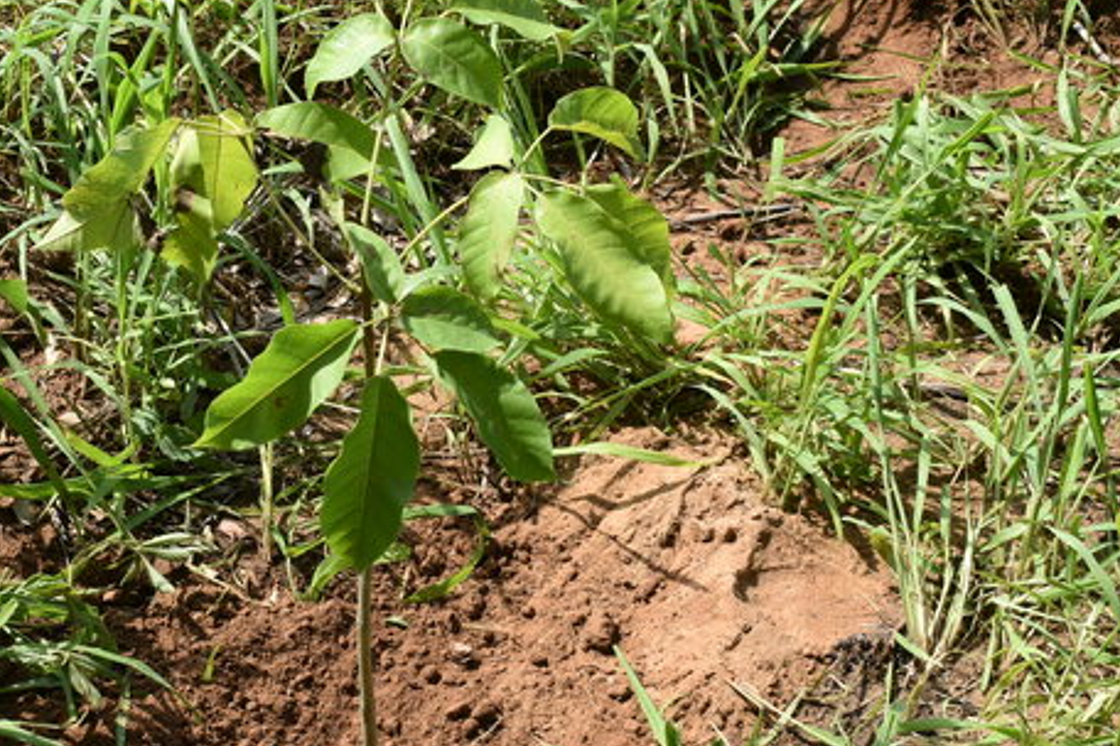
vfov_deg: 17.3
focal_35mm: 79
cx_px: 351
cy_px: 423
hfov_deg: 25.5
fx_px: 2458
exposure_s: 1/320
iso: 200
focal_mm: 30
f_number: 9
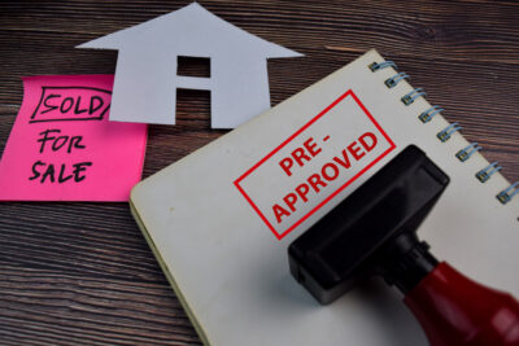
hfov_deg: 59.5
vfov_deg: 41.7
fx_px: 454
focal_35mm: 32
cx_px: 260
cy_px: 173
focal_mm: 21
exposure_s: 1/100
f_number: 6.3
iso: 400
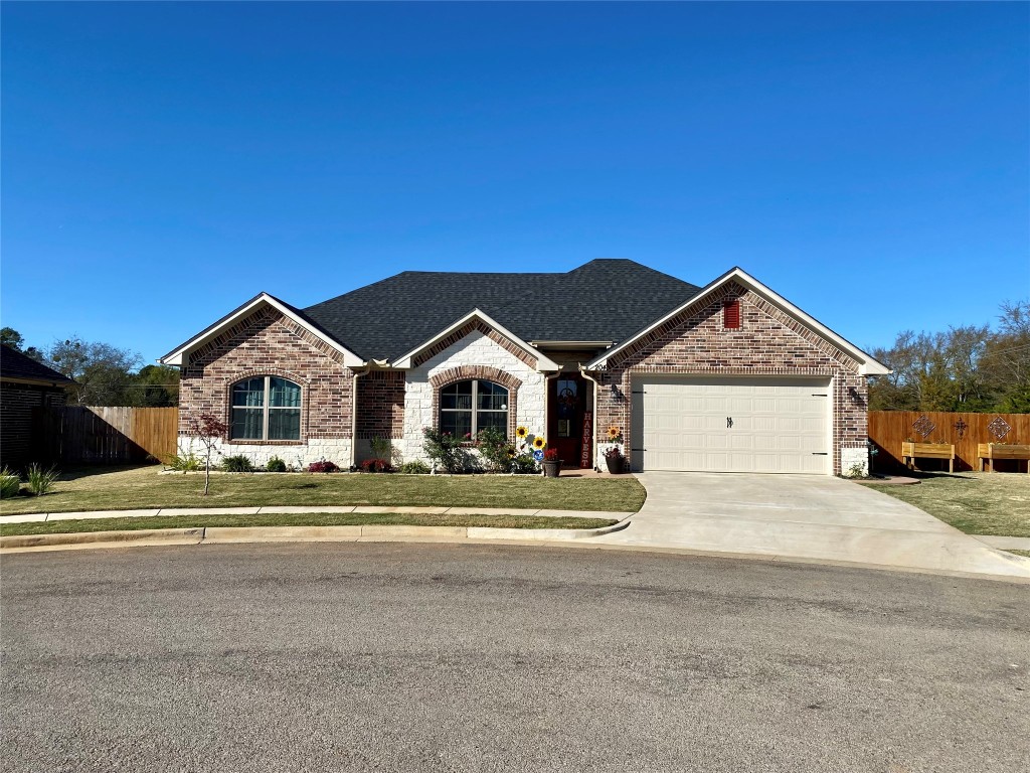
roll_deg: -1.4
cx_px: 515
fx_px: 774
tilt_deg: +2.8
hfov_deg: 67.3
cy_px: 386
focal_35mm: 26
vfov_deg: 53.1
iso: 32
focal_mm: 4.25
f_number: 1.8
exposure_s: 1/3610
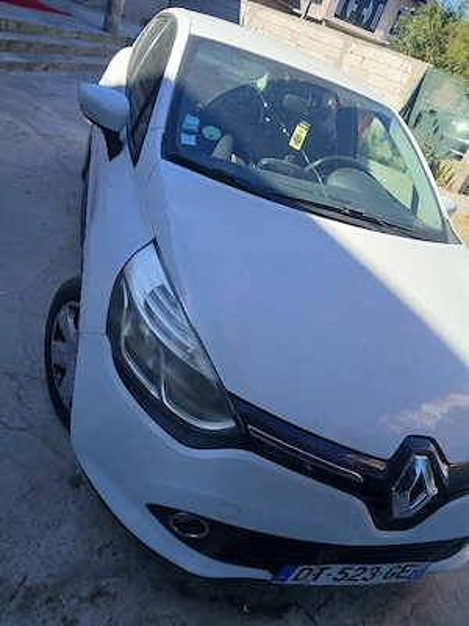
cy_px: 313
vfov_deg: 67.3
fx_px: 470
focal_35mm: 26
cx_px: 234
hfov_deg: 53.1
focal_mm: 3.98
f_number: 1.8
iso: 20
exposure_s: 1/213
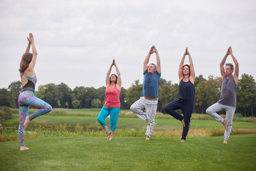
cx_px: 128
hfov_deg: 39.6
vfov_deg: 27.0
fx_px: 356
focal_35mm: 50
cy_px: 86
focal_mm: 50
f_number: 2.5
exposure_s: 1/125
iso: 500
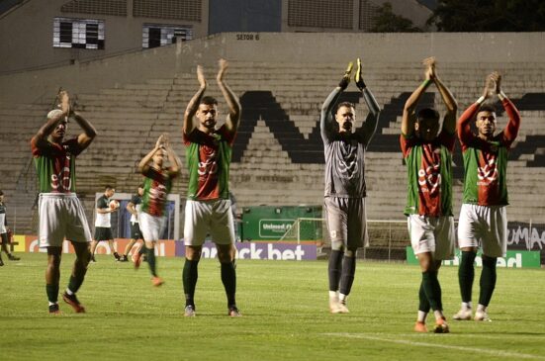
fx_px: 2312
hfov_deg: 13.4
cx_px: 272
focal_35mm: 153
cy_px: 180
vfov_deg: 8.9
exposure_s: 1/30
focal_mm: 102
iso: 1100
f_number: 4.5
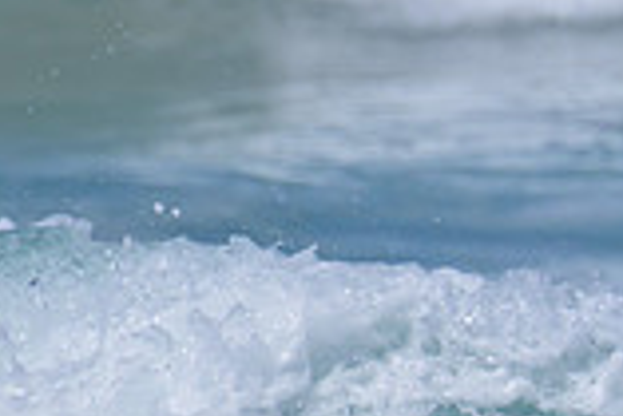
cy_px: 454
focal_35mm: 2781
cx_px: 1391
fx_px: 48170
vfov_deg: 0.5
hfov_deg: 0.7
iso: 640
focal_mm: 620
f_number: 11
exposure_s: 1/2000
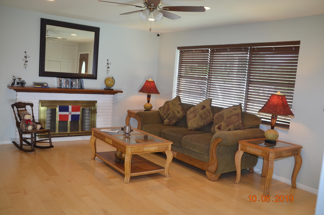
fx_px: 310
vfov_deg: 38.2
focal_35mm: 34
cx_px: 162
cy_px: 108
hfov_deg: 55.2
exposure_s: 1/60
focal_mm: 23
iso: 400
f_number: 4
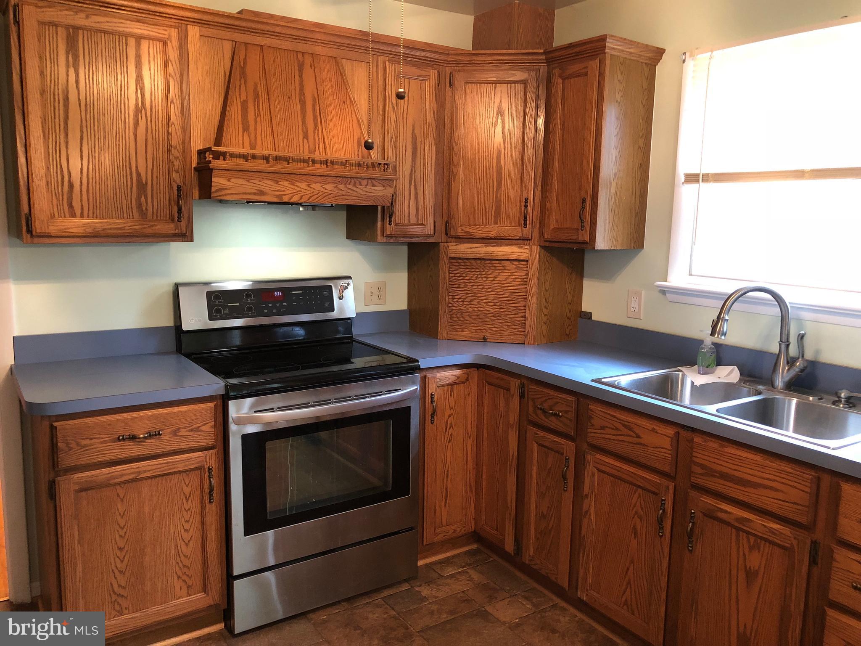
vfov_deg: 48.2
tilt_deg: -9.5
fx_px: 721
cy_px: 323
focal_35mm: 29
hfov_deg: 61.7
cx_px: 430
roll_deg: -2.4
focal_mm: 3.99
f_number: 1.8
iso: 100
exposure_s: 1/12
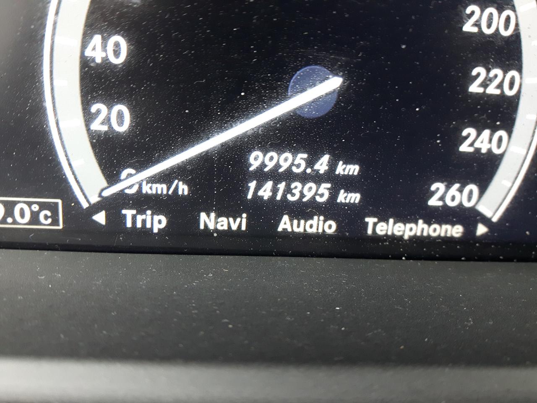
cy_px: 202
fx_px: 481
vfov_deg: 45.4
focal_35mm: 31
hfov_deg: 58.4
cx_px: 268
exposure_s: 1/17
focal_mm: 3.7
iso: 200
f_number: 1.9
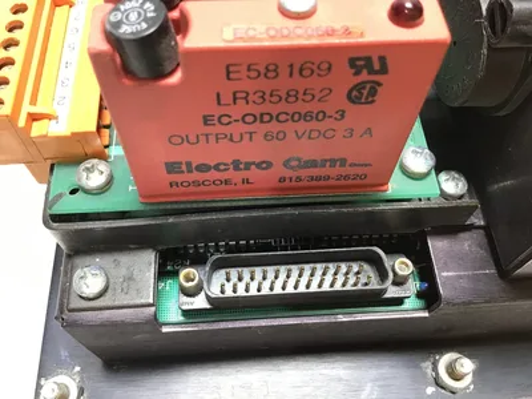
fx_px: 476
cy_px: 200
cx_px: 266
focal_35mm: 31
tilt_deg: -60.9
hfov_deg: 58.4
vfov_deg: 45.4
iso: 40
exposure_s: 1/30
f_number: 2.4
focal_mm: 3.3
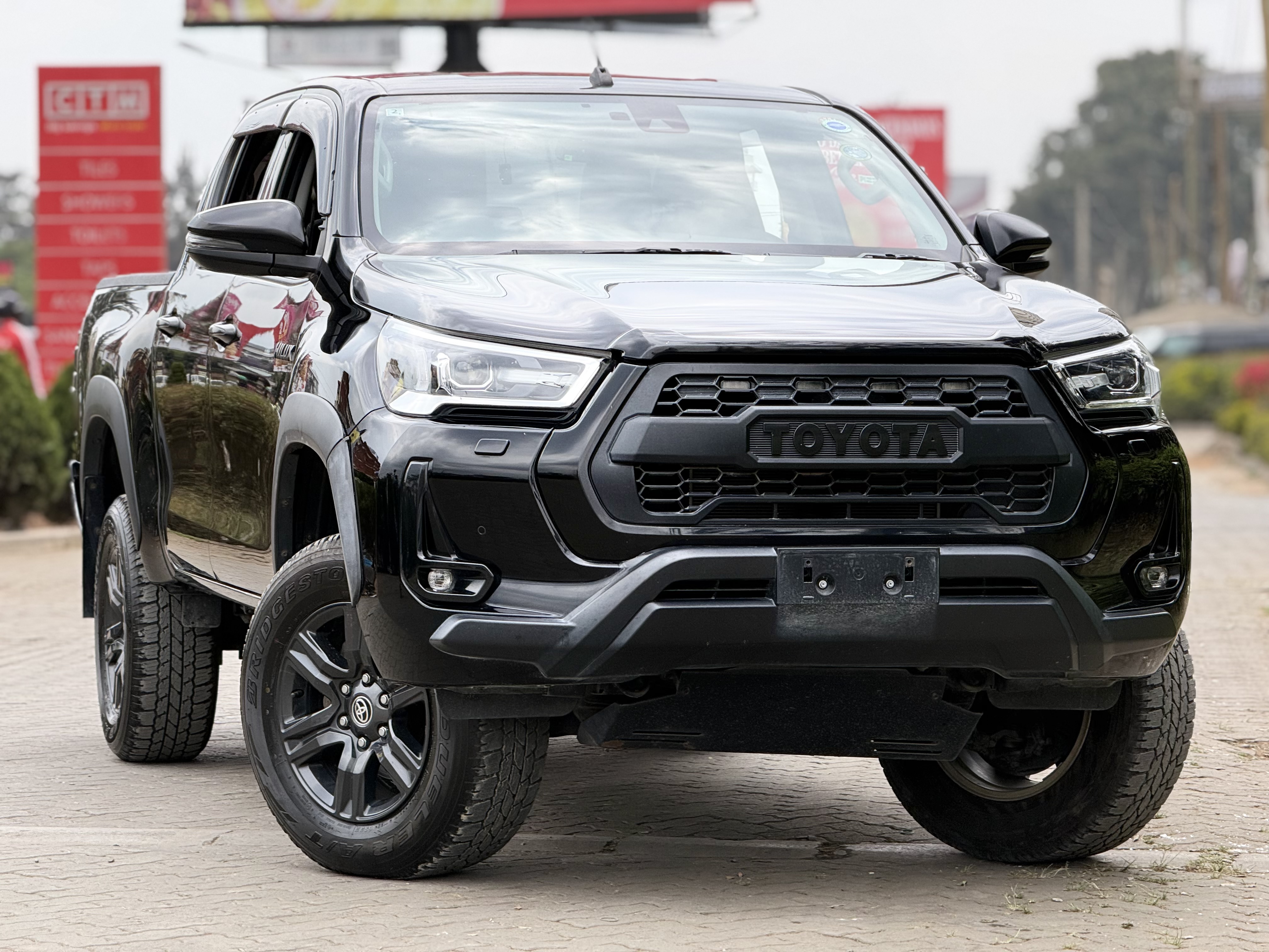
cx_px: 634
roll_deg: +0.2
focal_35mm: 120
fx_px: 4399
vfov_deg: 12.3
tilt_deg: -1.0
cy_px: 476
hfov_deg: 16.4
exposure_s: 1/903
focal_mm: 15.66
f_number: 2.8
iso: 64
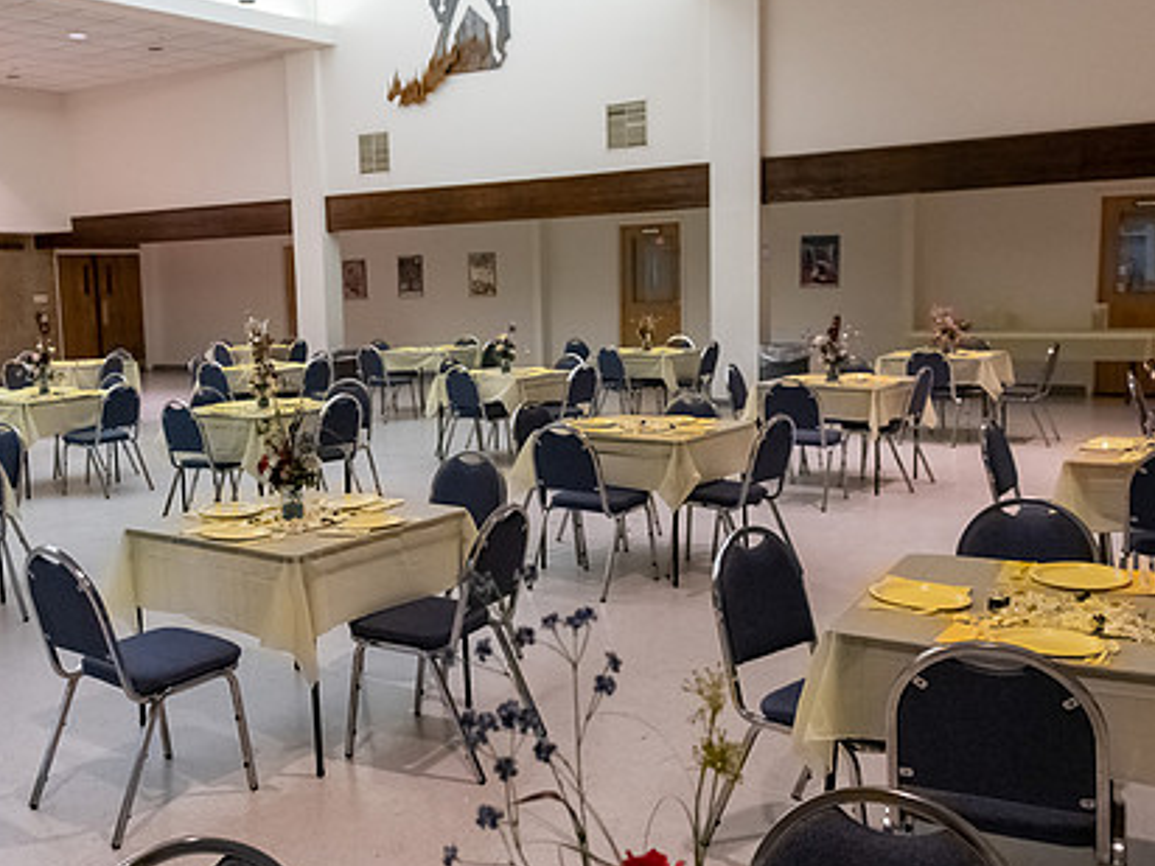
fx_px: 1201
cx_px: 436
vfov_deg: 39.7
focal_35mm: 36
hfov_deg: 50.9
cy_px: 418
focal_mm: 17
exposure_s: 1/160
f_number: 2.8
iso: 2500
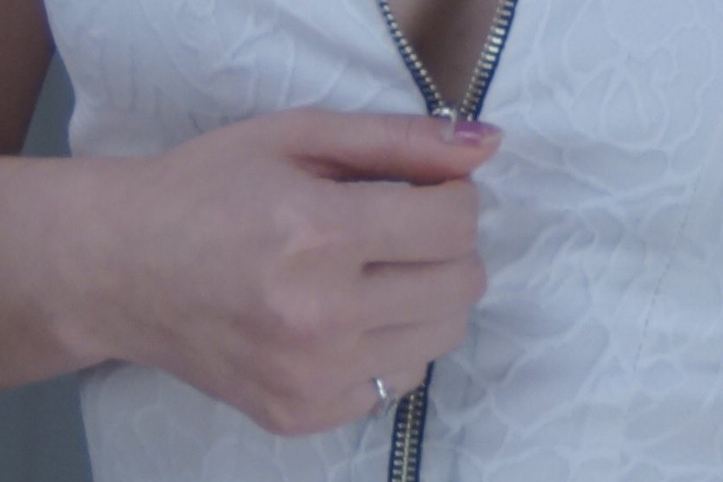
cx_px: 689
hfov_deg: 3.2
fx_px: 13093
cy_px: -355
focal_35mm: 652
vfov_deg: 2.1
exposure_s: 1/200
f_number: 5.6
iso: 400
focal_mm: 60
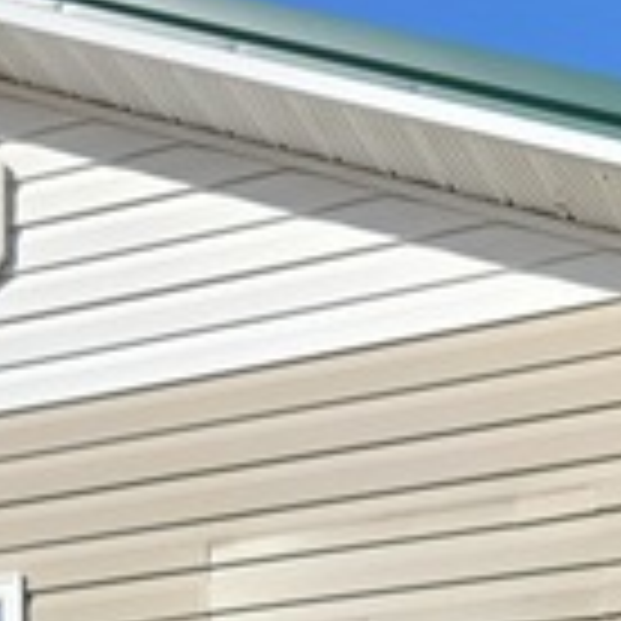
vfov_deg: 15.5
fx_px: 1989
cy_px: 1087
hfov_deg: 17.7
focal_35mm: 98
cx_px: 270
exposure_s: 1/1307
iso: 25
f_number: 1.8
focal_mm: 5.4
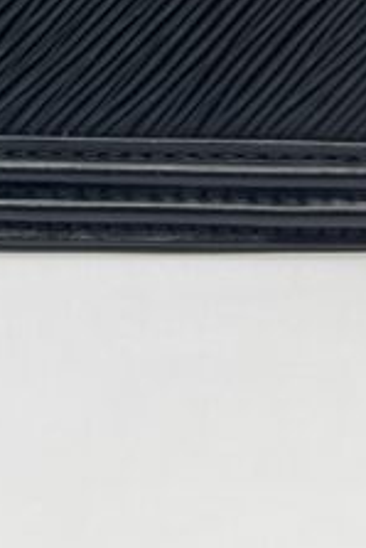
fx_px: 1888
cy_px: -231
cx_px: -115
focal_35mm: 124
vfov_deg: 15.4
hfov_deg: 10.8
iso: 32
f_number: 1.5
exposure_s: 1/124
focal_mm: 5.7
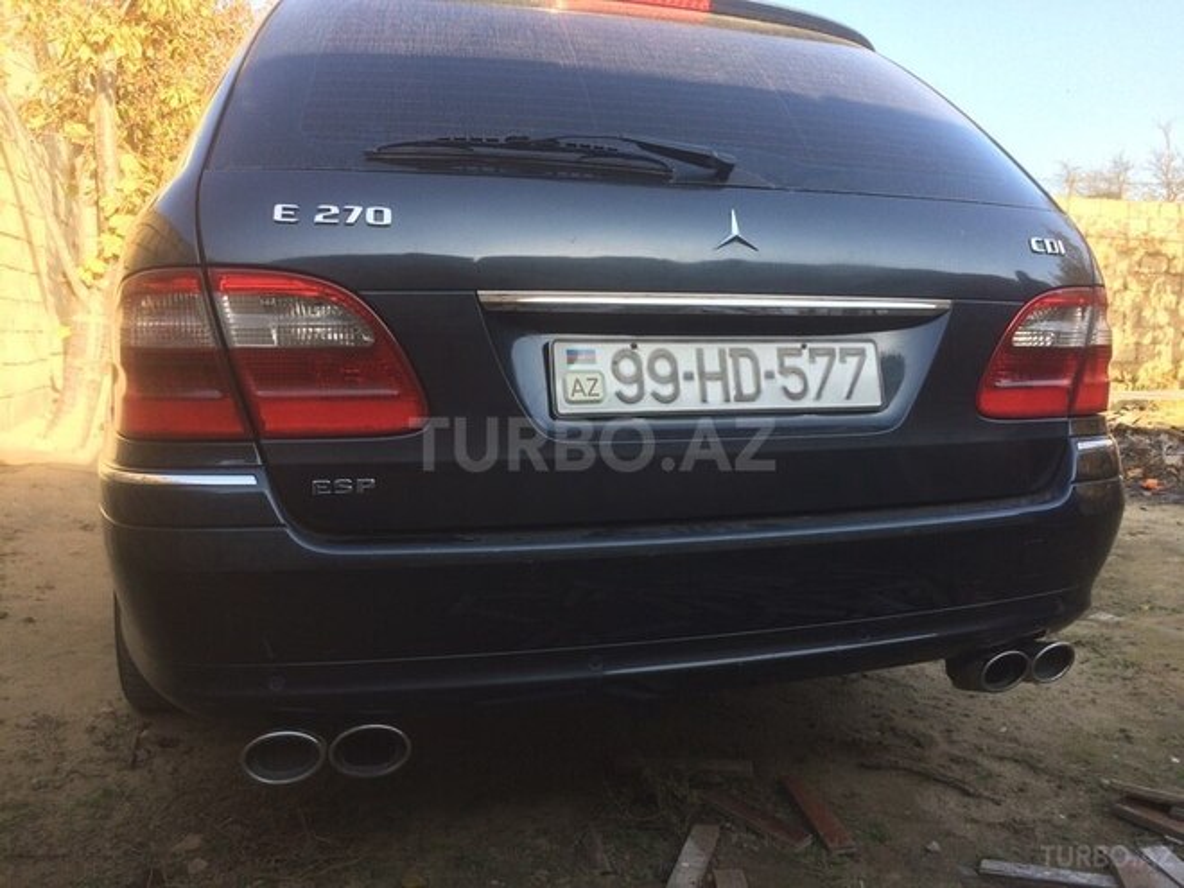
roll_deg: -1.2
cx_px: 592
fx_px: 992
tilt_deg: -7.6
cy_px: 444
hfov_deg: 61.7
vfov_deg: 48.2
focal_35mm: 29
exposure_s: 1/191
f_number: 2.2
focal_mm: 4.15
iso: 32
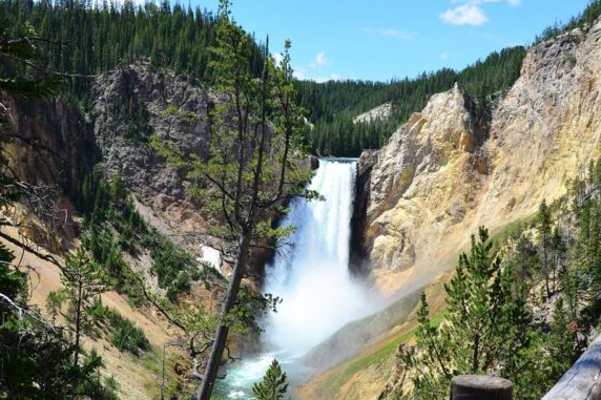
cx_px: 314
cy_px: 219
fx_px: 810
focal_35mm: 49
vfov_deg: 27.7
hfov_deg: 40.7
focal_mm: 29
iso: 200
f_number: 10
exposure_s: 1/400
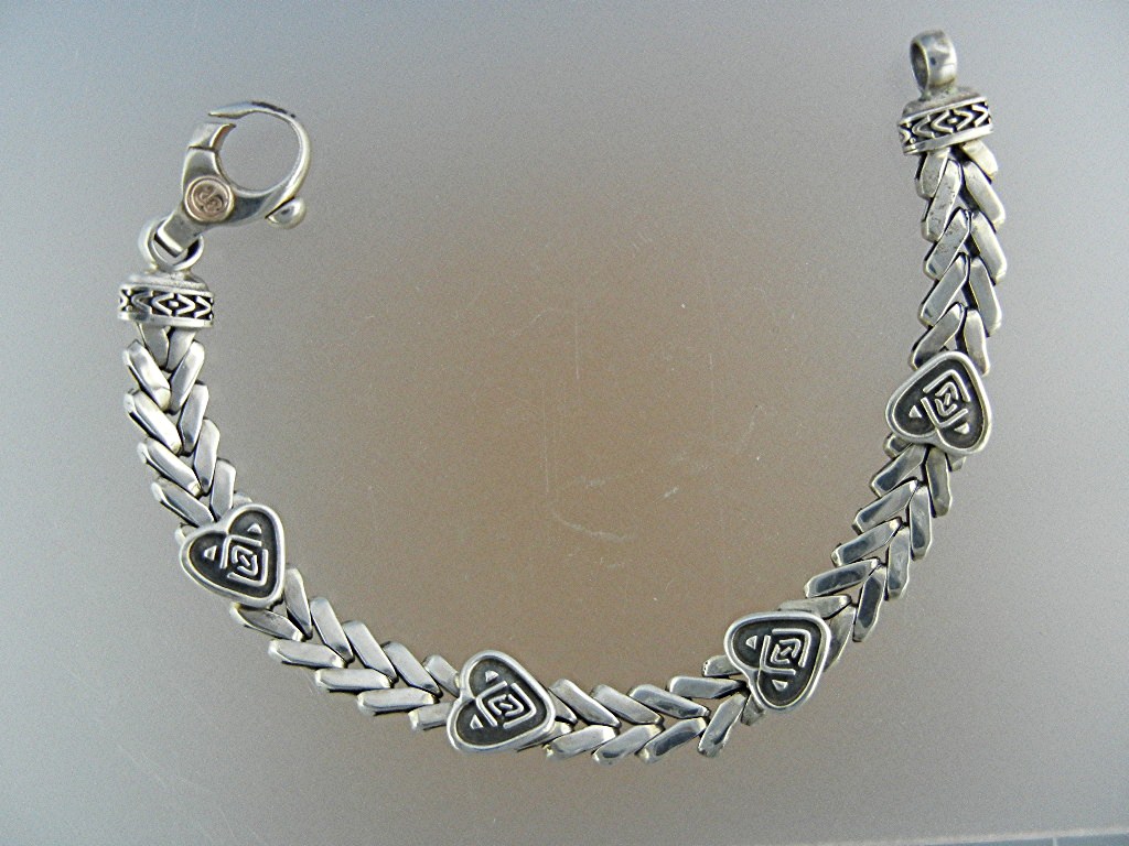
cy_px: 423
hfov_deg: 54.0
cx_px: 564
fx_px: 1109
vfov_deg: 41.8
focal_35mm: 34
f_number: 3.6
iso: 400
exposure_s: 1/23.5
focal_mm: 6.2
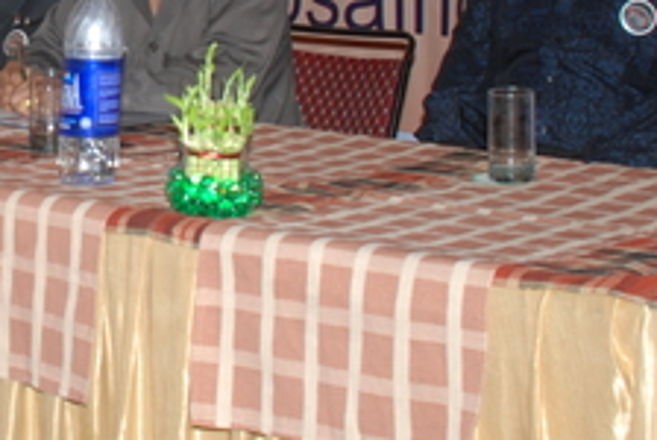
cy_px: 9
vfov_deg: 12.7
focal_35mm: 107
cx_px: -44
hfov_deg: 18.4
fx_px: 1955
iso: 200
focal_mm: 20
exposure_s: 1/125
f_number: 9
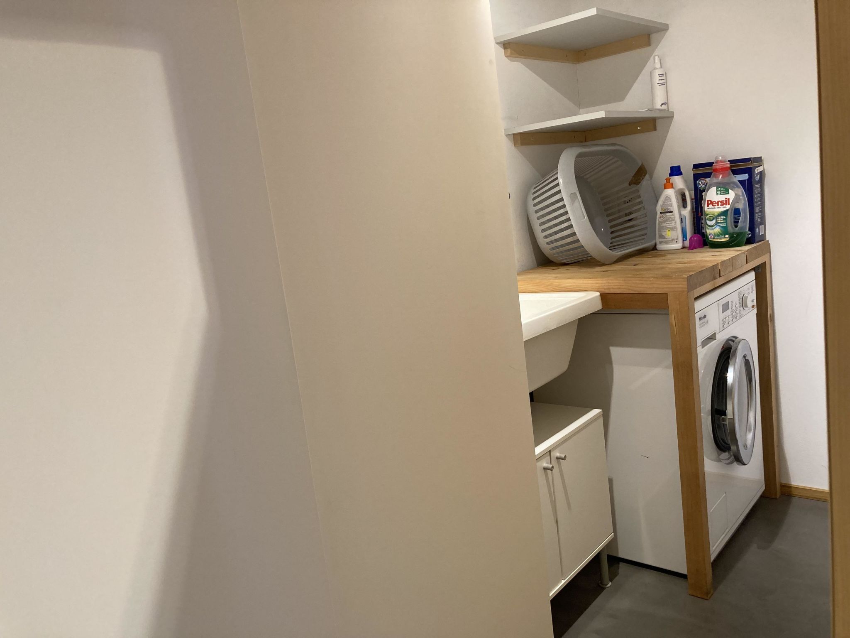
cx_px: 425
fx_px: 688
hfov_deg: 63.4
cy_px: 319
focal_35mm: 28
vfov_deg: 49.7
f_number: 1.8
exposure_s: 1/50
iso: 125
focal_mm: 3.99
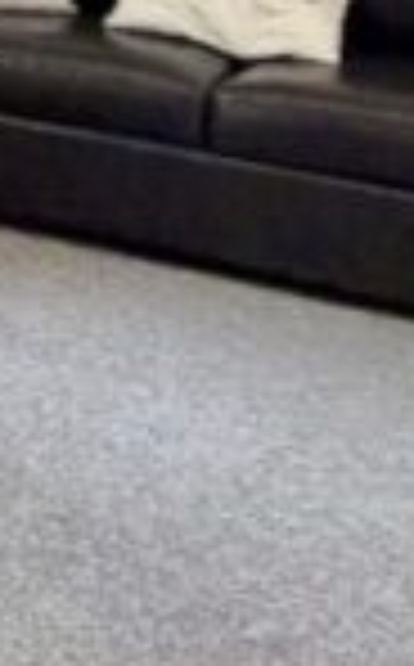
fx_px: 1867
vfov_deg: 19.0
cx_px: -1040
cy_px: -144
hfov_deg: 8.8
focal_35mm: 103
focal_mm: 2.22
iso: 200
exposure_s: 1/50
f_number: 2.2
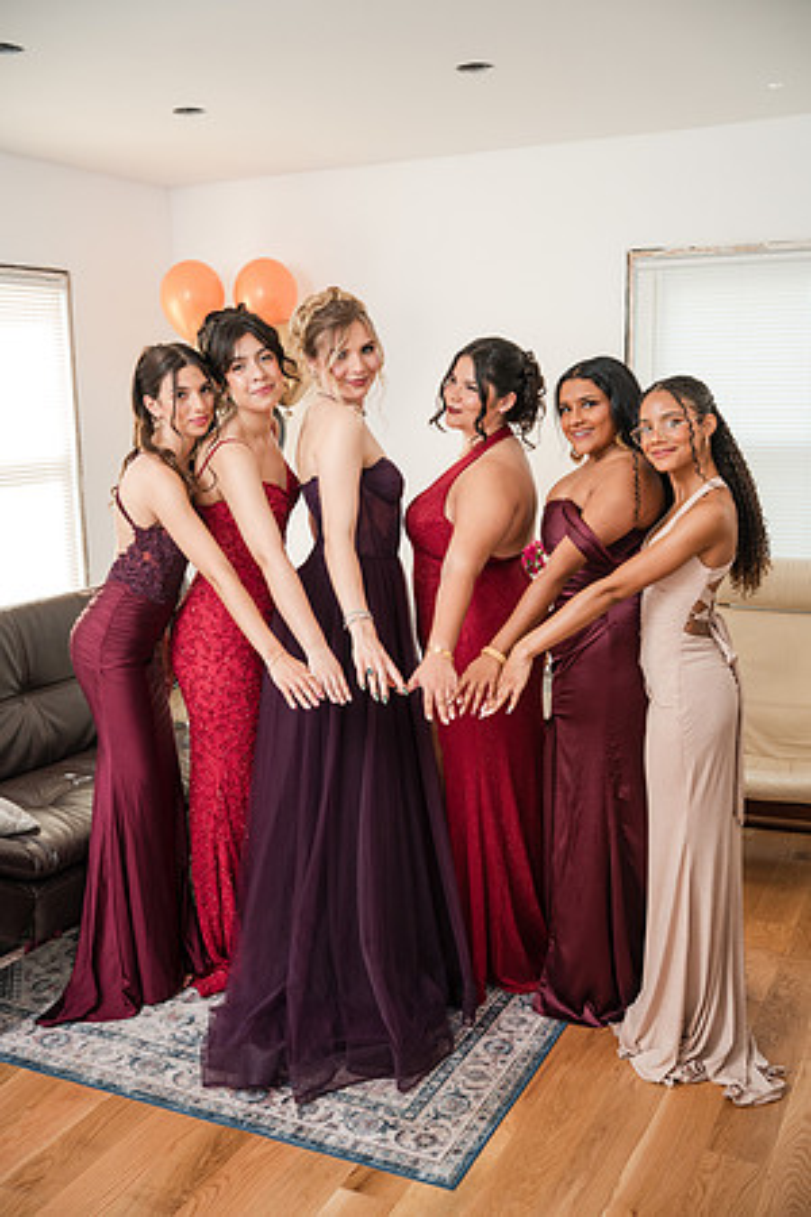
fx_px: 1183
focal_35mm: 35
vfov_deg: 54.4
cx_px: 406
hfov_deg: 37.9
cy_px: 608
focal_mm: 35
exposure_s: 1/250
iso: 2000
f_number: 4
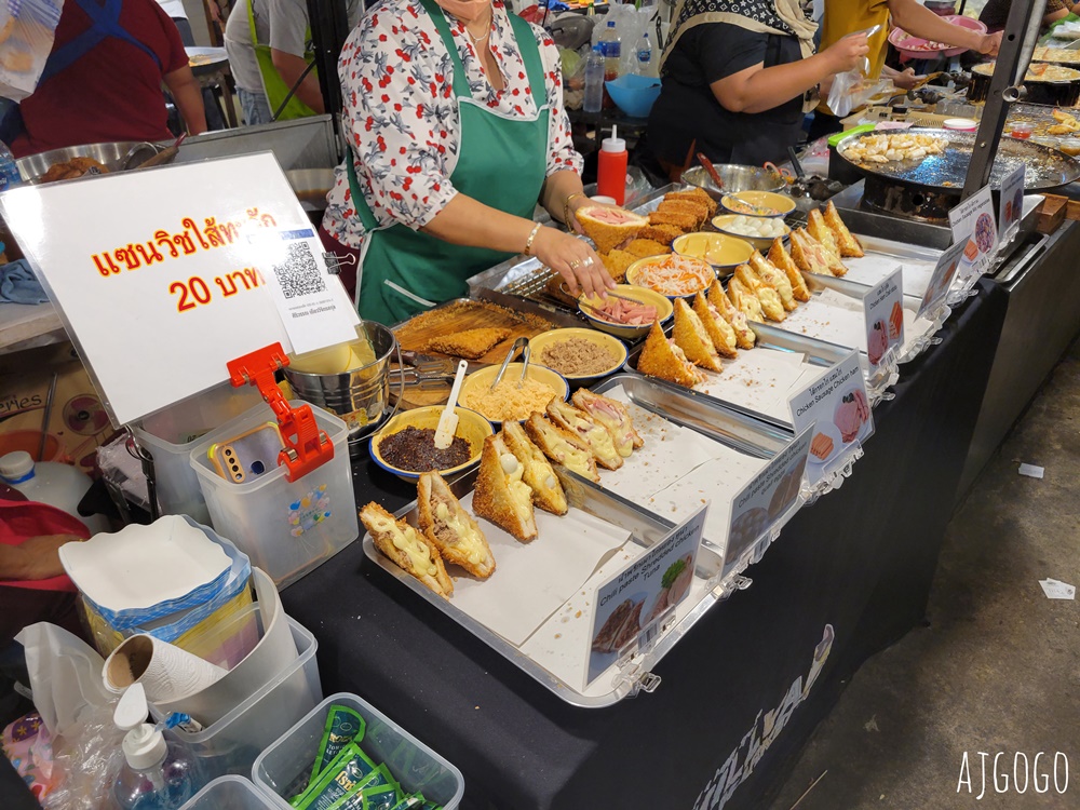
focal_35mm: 26
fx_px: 811
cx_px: 540
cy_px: 405
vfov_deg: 53.1
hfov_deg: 67.3
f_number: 1.8
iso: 125
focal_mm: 5.4
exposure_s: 1/100
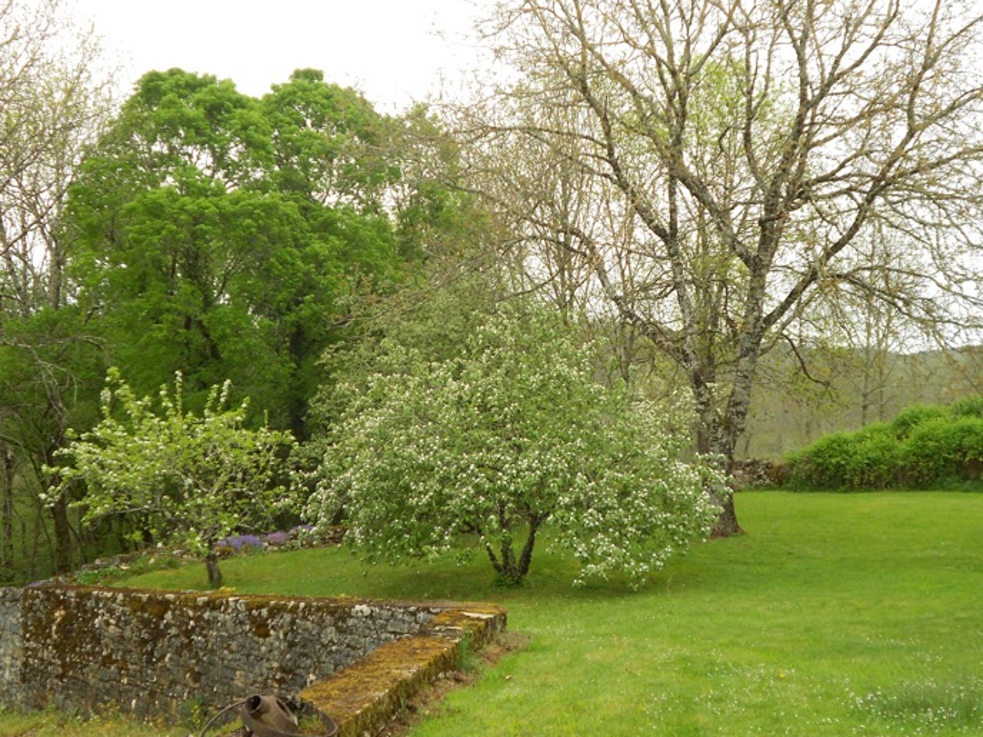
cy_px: 377
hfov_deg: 43.8
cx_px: 522
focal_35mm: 43
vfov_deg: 33.6
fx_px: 1221
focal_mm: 6.7
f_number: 3.9
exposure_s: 1/100
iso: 80
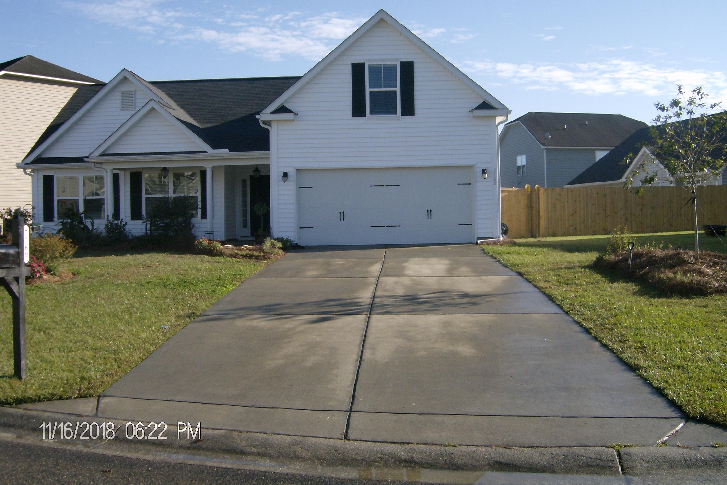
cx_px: 362
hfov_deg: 50.7
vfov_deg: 35.0
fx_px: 767
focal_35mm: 38
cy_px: 215
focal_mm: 6
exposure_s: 1/528
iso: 100
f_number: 4.7
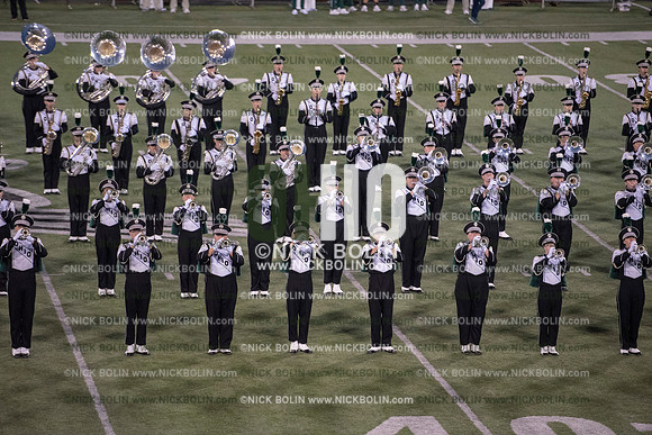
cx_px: 326
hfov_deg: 10.3
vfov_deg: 6.9
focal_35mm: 200
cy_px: 218
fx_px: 3623
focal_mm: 200
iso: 5000
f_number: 3.2
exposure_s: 1/1250
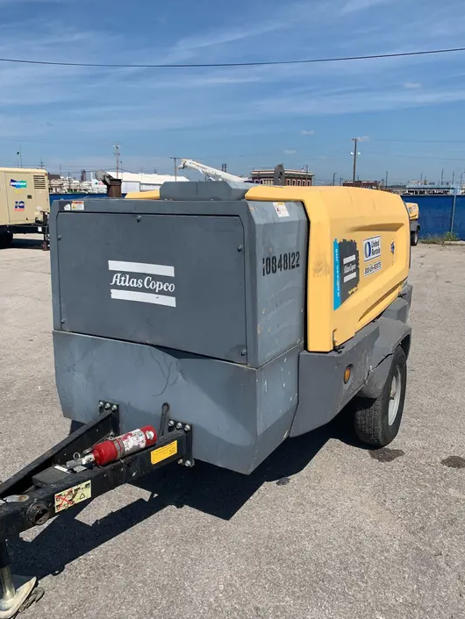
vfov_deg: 65.3
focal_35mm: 27
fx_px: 483
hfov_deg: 51.4
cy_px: 304
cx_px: 226
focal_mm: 4.25
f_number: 1.8
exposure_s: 1/3650
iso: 25
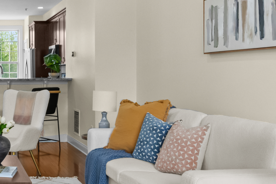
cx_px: -21
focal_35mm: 58
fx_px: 445
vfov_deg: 23.3
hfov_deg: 31.0
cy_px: 71
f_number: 11
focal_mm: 16.9
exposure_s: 1/20
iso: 3200
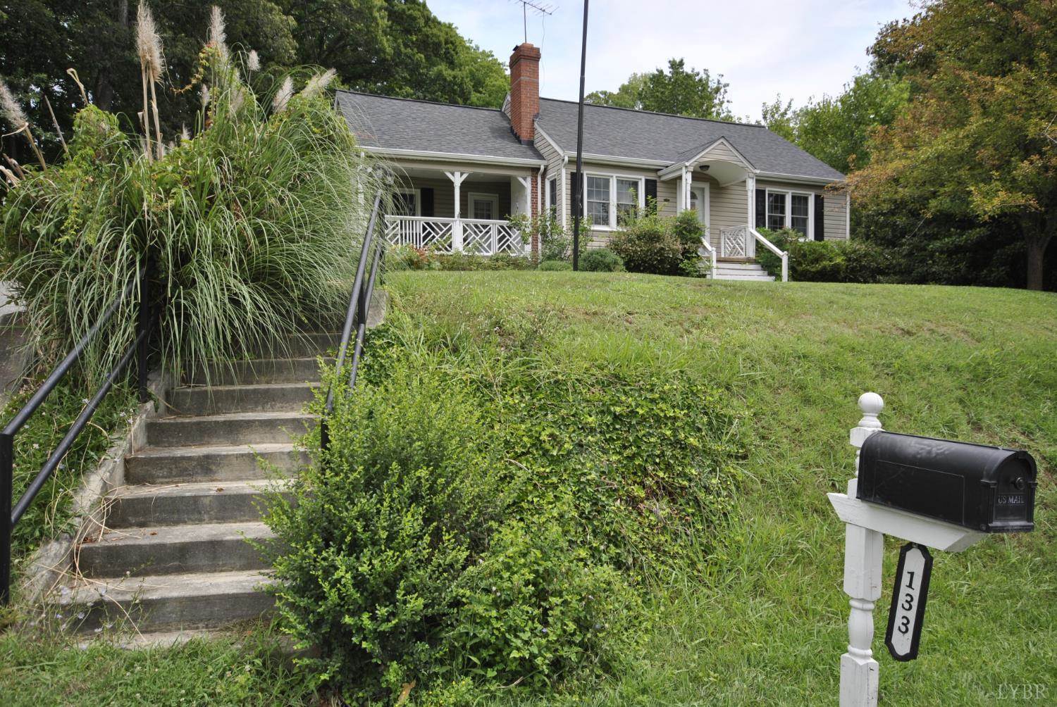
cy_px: 354
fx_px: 705
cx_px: 528
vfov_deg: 53.3
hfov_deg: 73.7
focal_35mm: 24
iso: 100
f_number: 7.1
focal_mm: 16
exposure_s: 1/200
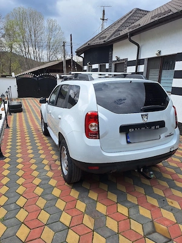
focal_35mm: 23
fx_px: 161
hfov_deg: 58.9
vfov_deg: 73.9
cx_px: 91
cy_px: 122
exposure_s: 1/1429
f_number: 1.8
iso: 40
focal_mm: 5.54
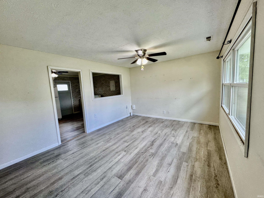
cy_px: 99
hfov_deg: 102.1
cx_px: 132
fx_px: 107
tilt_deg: -6.1
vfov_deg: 85.7
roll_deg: +3.2
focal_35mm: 14
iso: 100
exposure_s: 1/120
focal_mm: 2.22
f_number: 2.2
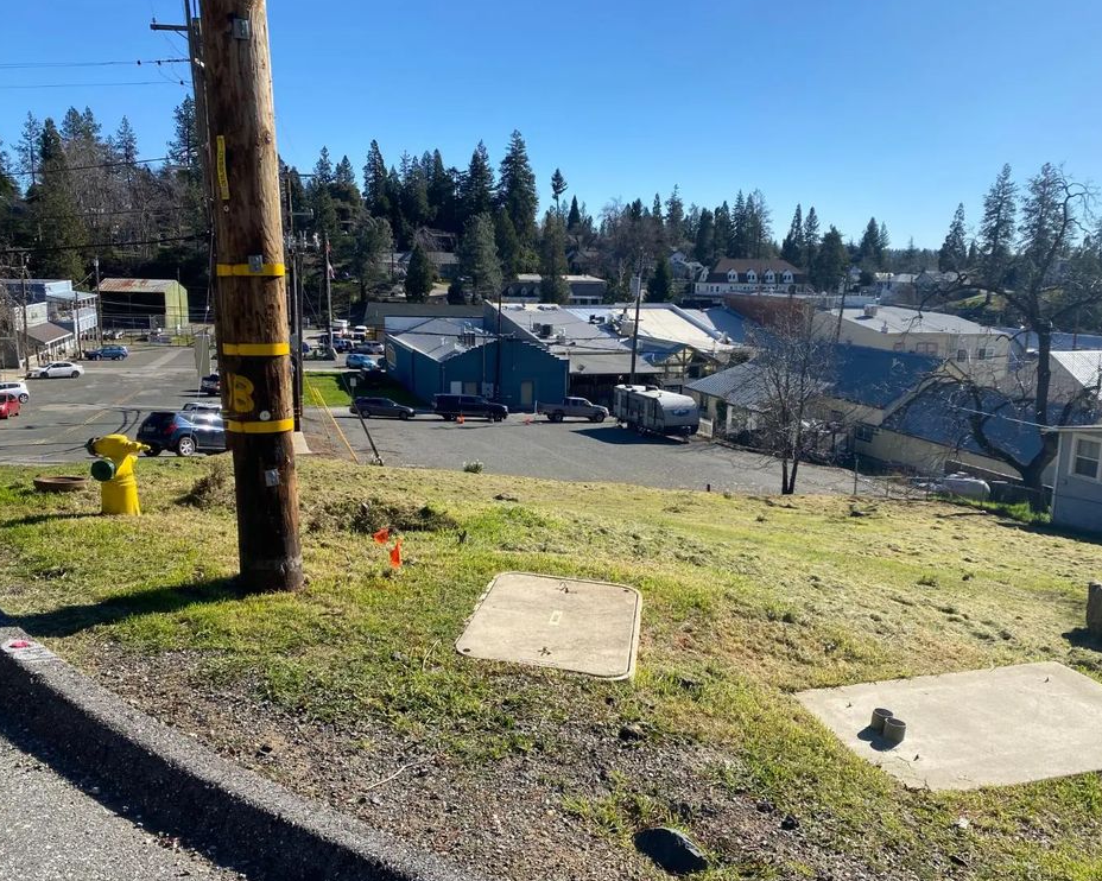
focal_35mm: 28
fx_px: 913
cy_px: 448
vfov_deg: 51.5
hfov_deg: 62.1
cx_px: 597
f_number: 1.8
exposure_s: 1/2571
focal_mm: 4.25
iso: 32
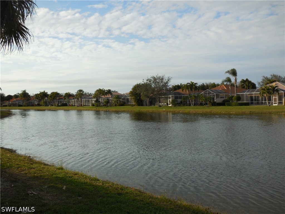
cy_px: 107
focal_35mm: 34
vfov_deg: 41.8
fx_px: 280
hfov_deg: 54.0
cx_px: 142
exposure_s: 1/1250
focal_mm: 6.1
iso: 125
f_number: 3.4
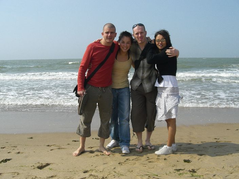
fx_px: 262
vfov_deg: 37.7
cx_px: 120
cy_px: 90
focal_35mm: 38
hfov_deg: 49.0
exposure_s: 1/800
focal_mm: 6.3
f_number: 4.4
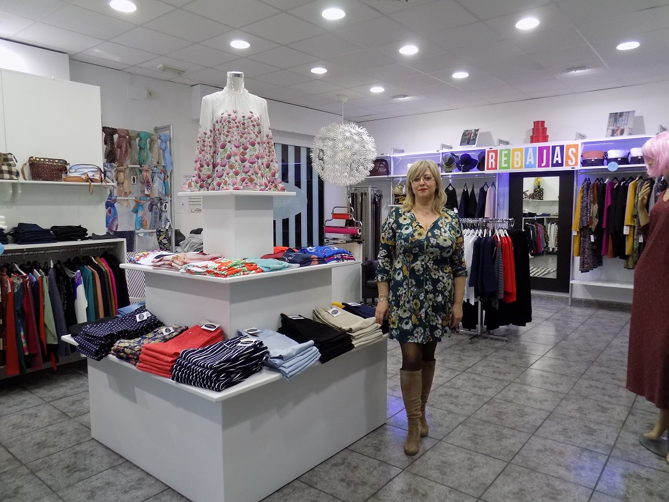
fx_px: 464
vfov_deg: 56.8
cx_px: 334
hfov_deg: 71.6
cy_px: 251
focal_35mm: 24
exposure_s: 1/30
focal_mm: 4.3
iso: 200
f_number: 3.1
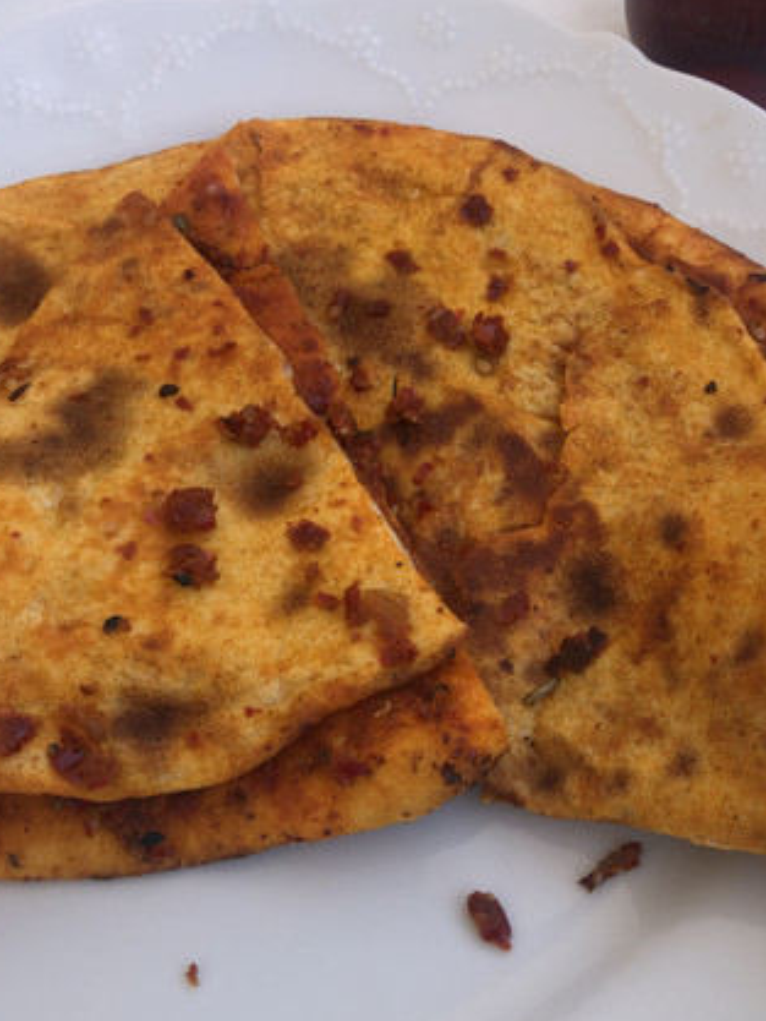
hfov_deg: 33.0
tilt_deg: -58.1
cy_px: 502
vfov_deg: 43.8
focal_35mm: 43
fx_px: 1268
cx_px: 573
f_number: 1.8
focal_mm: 4
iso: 20
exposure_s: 1/173
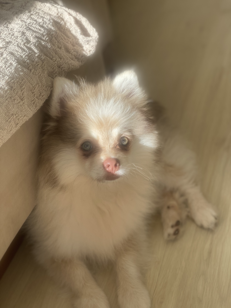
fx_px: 463
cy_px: 154
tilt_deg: -34.5
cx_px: 116
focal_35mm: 52
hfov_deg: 28.0
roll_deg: +11.2
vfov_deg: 36.8
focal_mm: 6
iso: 20
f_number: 2
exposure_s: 1/178
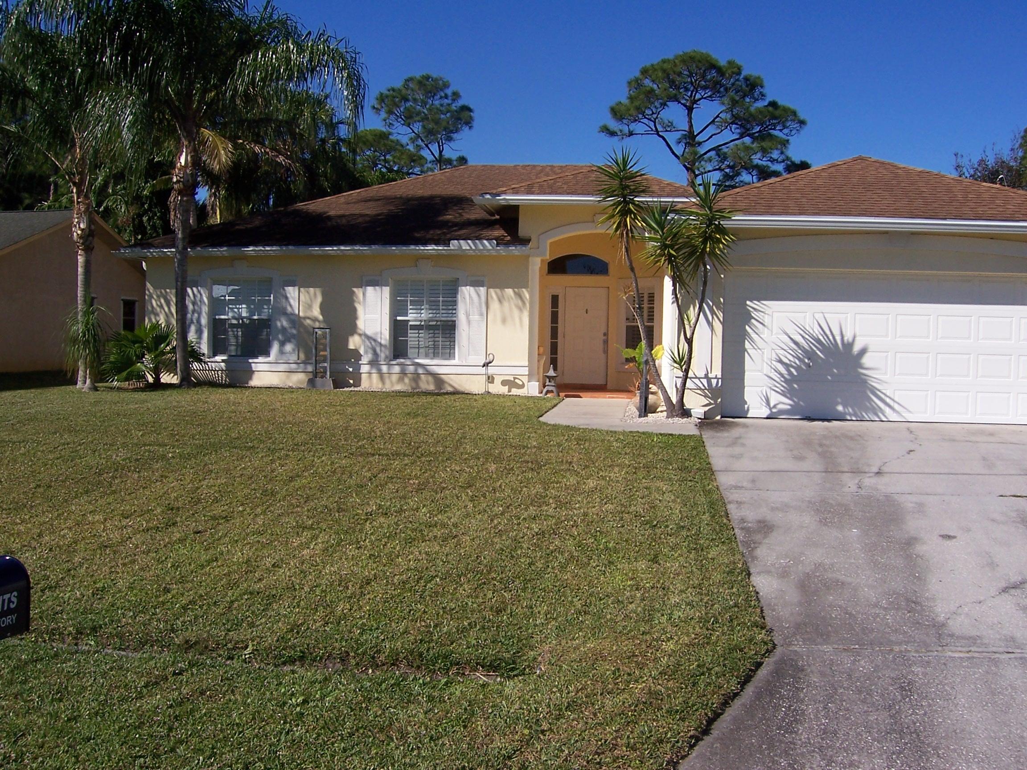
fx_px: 1068
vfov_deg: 39.7
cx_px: 514
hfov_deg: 51.4
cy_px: 385
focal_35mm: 36
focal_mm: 6
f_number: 4.8
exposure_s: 1/750
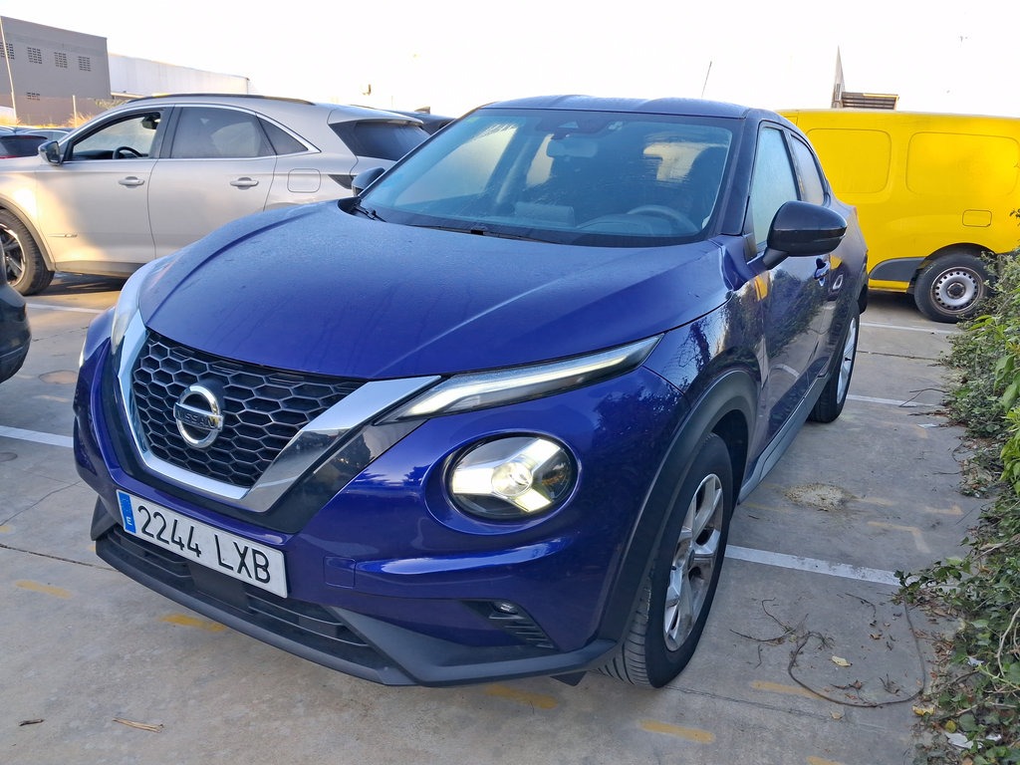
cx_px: 510
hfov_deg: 65.3
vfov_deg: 51.4
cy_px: 382
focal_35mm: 27
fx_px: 796
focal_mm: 4
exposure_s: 1/126
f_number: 1.8
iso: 20
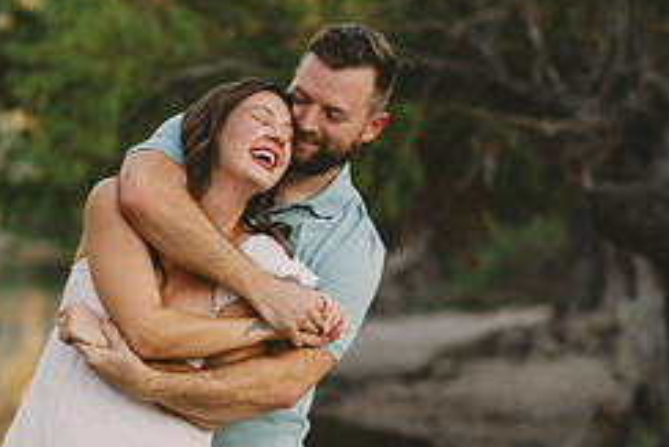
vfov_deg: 6.8
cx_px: 126
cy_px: 432
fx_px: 3756
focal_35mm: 202
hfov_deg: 10.1
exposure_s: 1/800
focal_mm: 85
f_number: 2.5
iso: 125
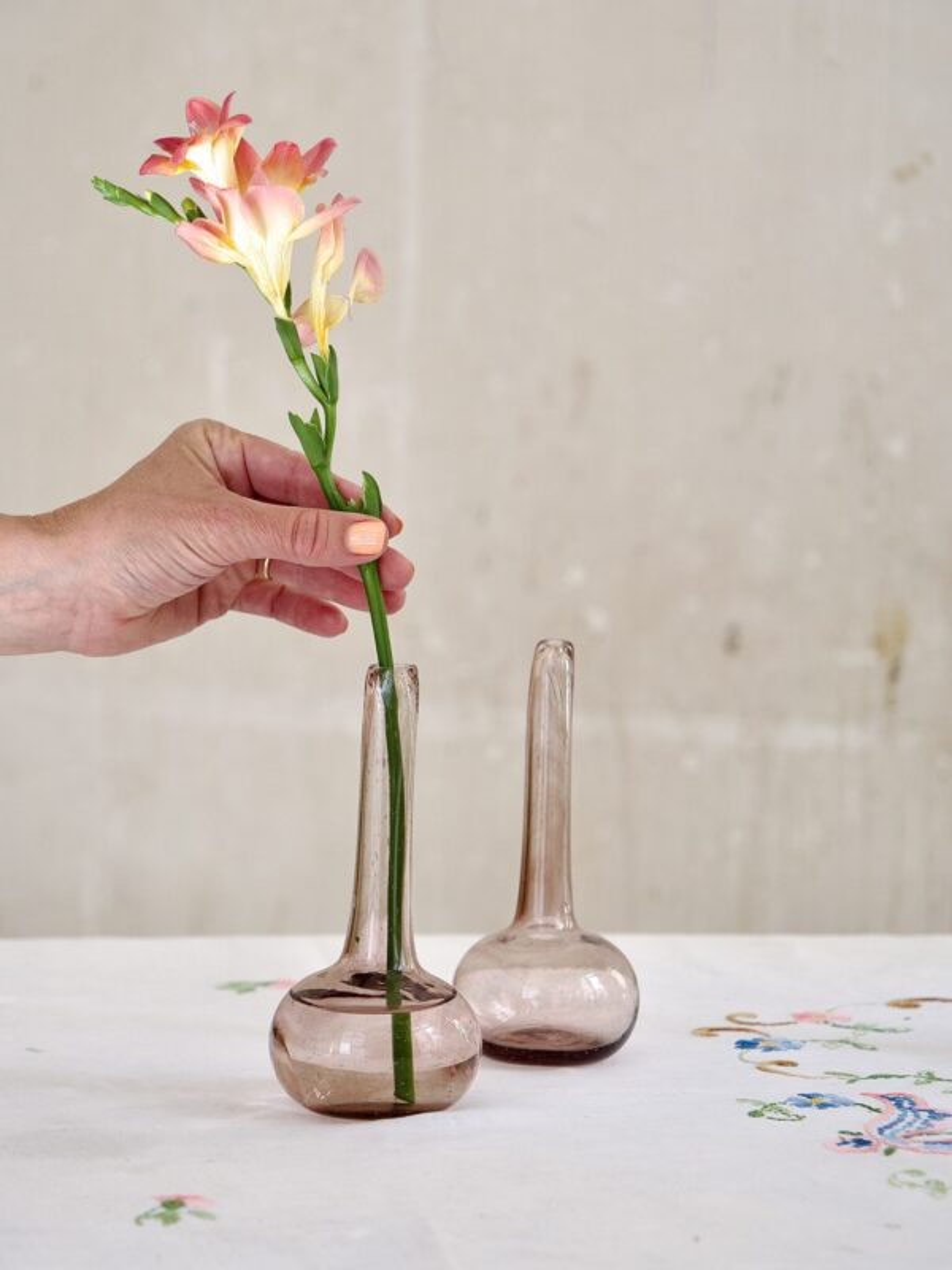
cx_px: 476
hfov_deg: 16.8
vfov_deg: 22.3
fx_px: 3227
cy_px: 635
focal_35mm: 88
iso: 200
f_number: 4
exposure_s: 1/200
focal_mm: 44
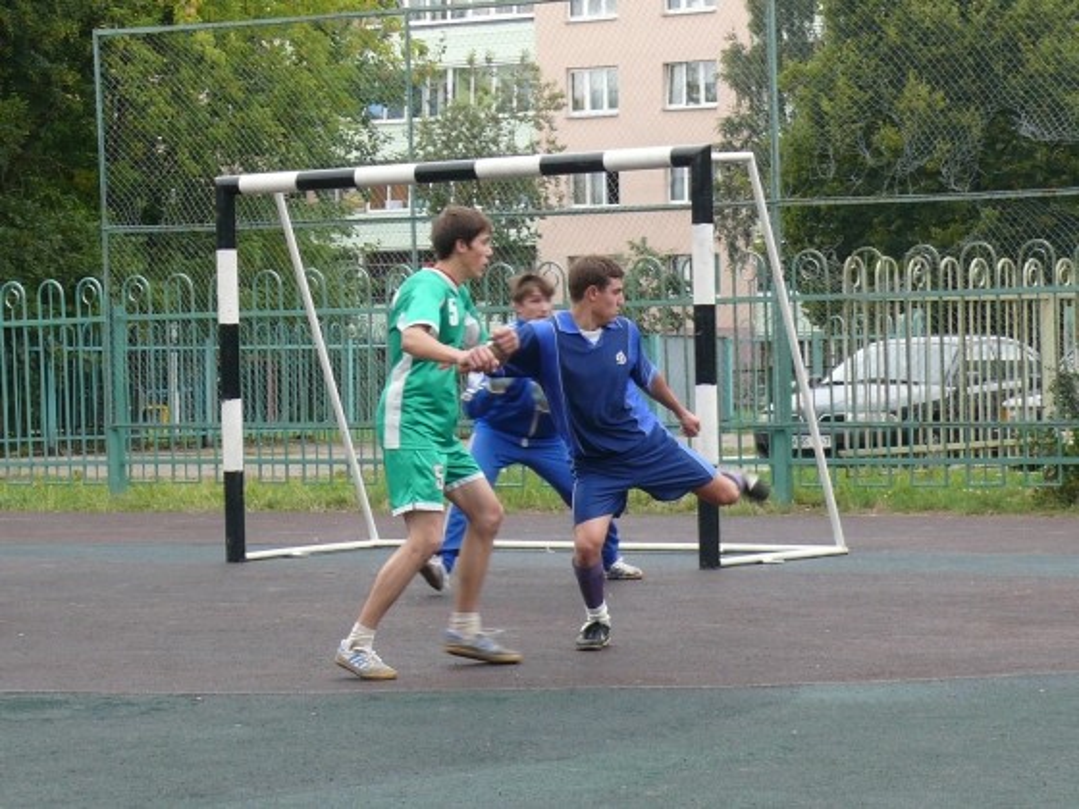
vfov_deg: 12.5
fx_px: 3709
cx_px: 540
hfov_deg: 16.6
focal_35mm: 119
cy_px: 404
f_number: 4
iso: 100
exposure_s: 1/125
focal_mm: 14.5
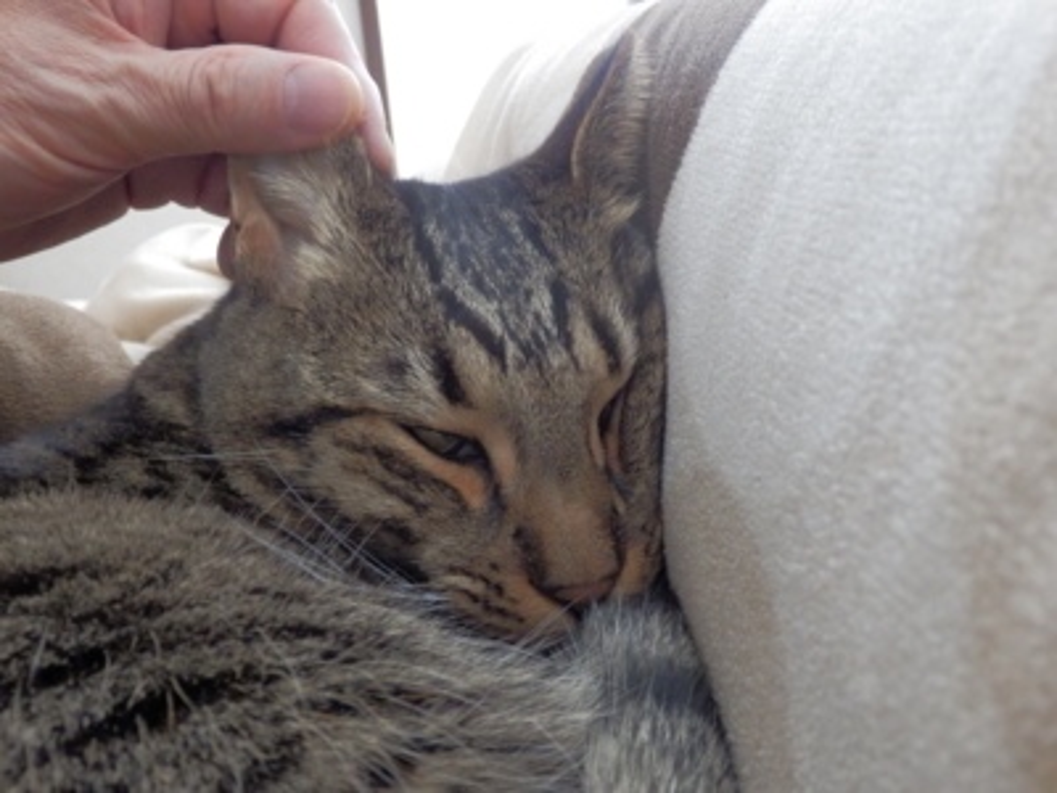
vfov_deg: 38.7
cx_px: 528
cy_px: 396
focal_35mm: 37
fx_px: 1130
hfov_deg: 50.1
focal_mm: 6.6
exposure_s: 1/40
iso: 800
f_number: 3.6
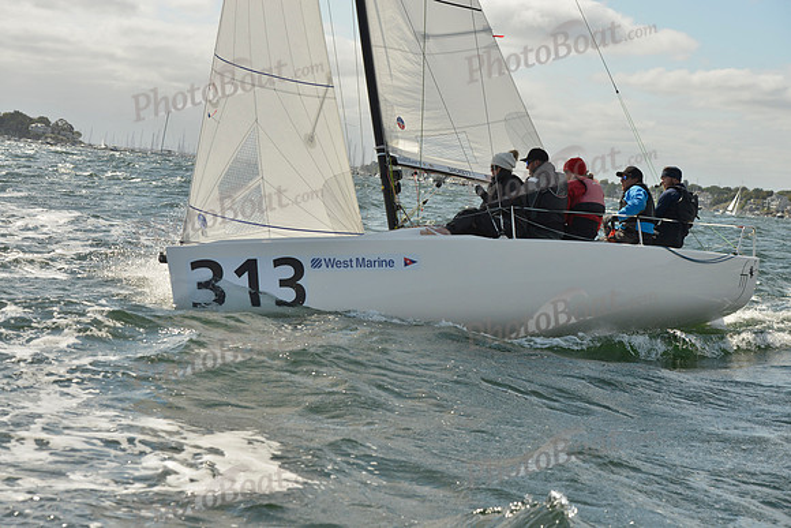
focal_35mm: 70
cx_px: 396
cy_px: 264
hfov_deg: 28.8
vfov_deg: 19.5
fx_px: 1538
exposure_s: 1/1600
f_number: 8
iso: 400
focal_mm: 70
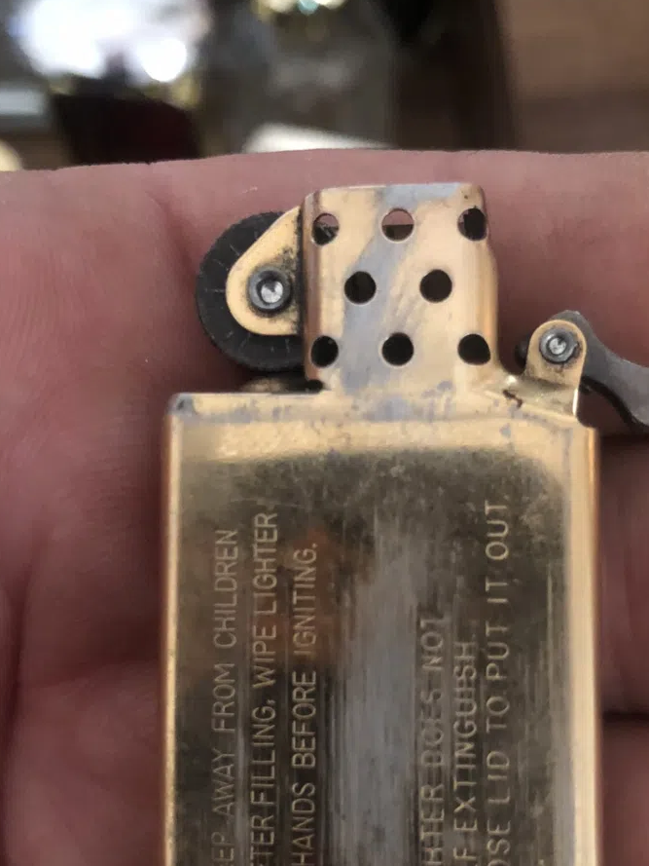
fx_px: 1075
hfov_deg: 33.6
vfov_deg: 43.7
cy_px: 511
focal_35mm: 43
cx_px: 347
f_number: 1.8
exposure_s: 1/4
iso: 100
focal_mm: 4
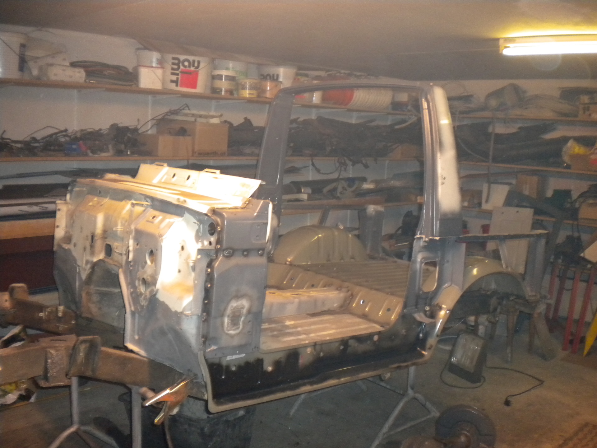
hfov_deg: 52.6
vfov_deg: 40.7
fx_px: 604
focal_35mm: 35
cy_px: 224
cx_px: 298
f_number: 3.1
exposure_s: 1/30
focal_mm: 6.3
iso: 400
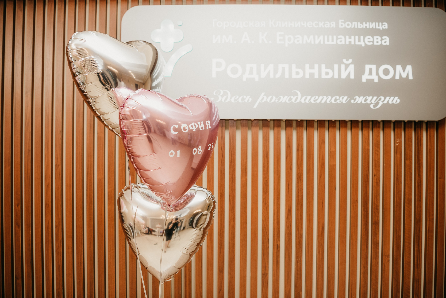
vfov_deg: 48.1
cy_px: 149
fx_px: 334
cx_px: 223
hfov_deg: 67.5
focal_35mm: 27
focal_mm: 26
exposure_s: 1/160
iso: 160
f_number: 4
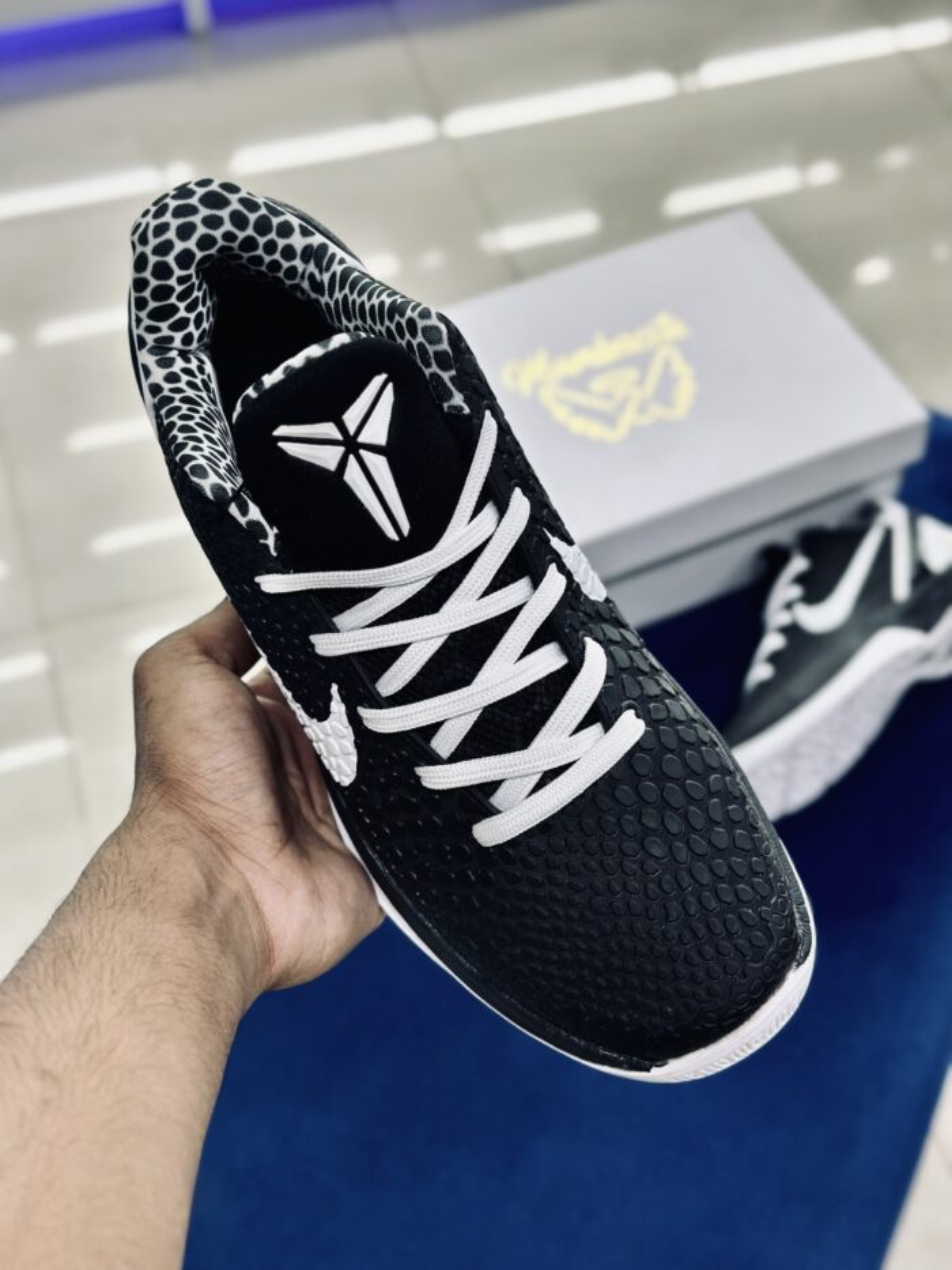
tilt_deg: -52.5
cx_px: 476
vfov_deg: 39.7
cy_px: 635
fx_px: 1760
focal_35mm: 48
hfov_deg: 30.3
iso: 64
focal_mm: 6.86
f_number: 1.78
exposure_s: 1/104
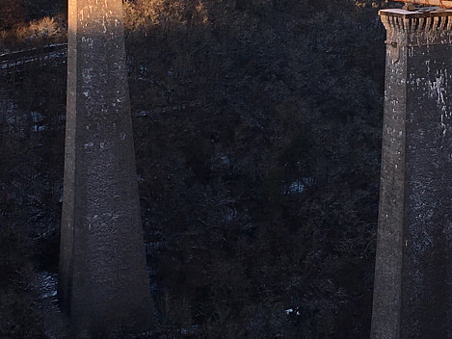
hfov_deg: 19.5
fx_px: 1293
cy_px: 55
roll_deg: -2.1
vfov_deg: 14.8
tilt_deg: -6.7
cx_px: 392
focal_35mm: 99
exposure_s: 1/509
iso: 25
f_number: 2.2
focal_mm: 4.15
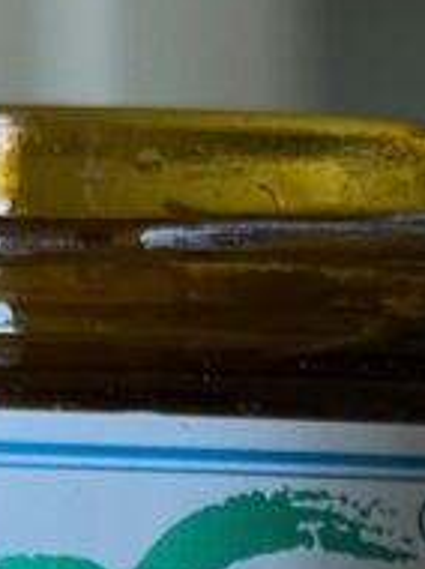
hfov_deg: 5.7
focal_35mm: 259
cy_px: 728
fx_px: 4249
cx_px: 344
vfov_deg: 7.6
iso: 100
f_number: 1.78
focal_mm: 6.76
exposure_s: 1/60
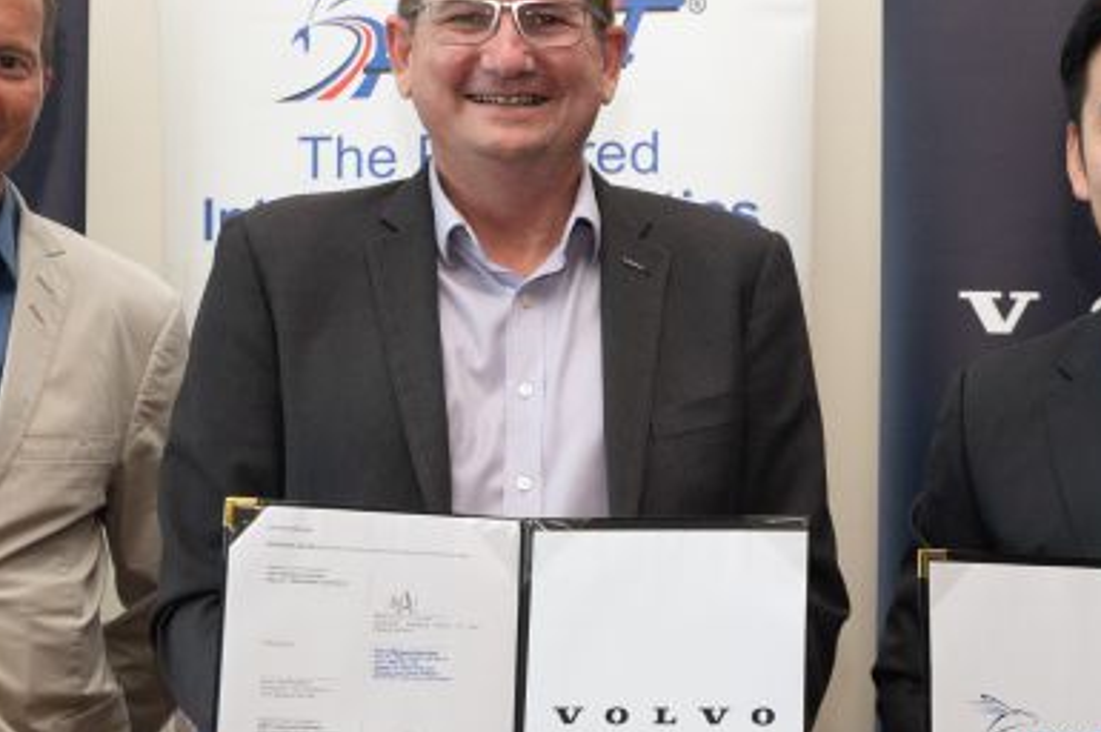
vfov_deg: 18.3
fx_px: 2261
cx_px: 947
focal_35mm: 74
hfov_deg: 26.6
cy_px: 482
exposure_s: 1/100
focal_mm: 23
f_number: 5.6
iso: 2000
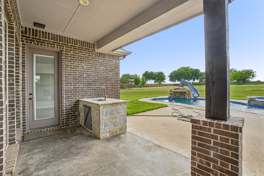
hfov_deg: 100.4
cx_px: 132
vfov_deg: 77.3
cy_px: 88
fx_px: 110
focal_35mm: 15
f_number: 8
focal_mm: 10
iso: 400
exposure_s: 1/500
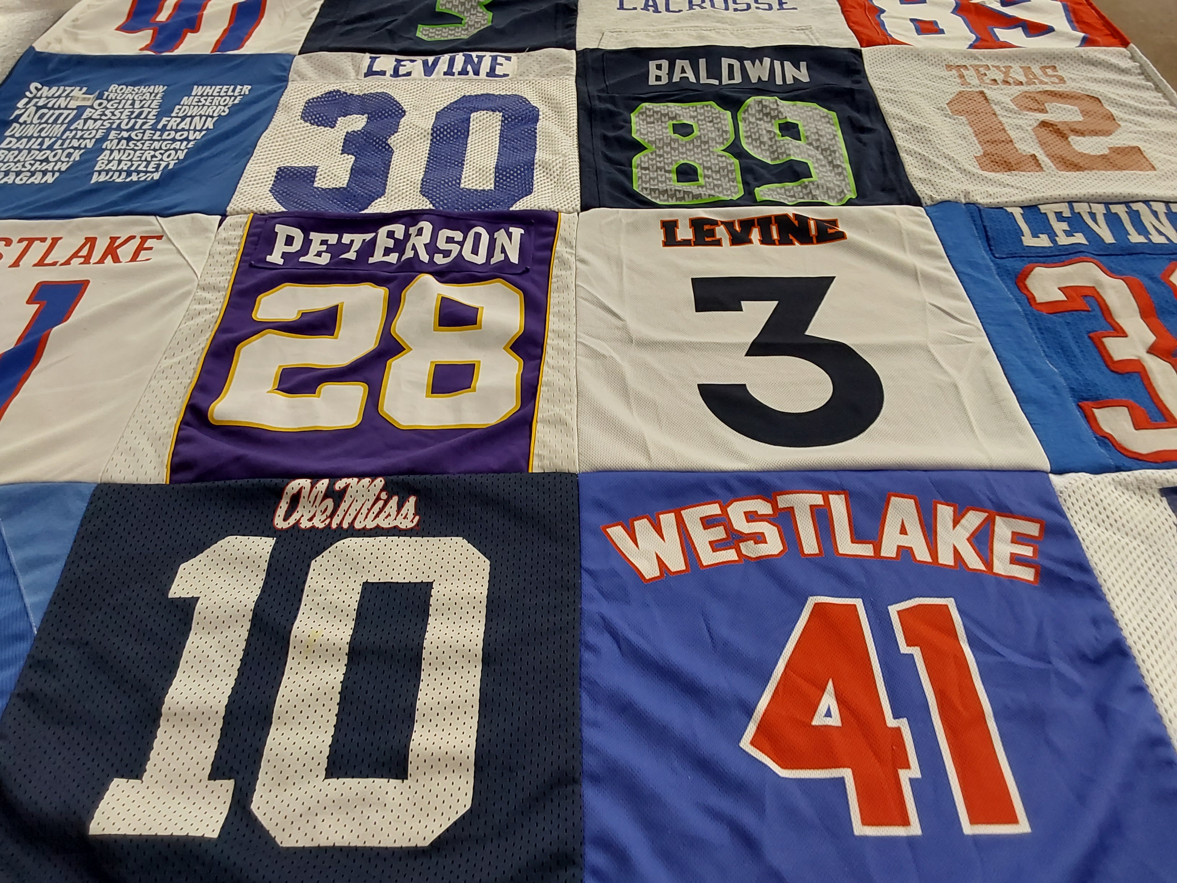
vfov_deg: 49.7
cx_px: 588
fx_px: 952
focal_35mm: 28
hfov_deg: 63.4
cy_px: 442
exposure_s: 1/60
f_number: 1.9
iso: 100
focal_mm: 2.91
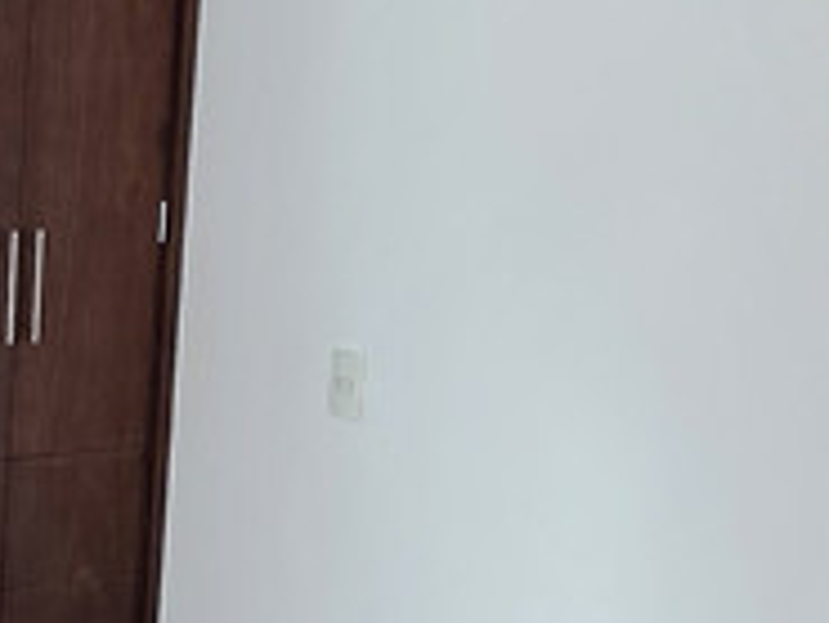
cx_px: 90
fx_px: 1821
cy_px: 583
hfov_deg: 24.9
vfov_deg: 19.0
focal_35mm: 76
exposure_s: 1/120
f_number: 1.9
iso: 100
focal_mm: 2.2
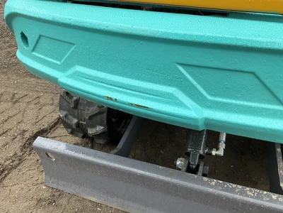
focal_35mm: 29
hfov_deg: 61.7
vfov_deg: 48.2
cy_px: 106
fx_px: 237
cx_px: 142
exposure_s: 1/162
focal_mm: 3
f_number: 1.8
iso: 20
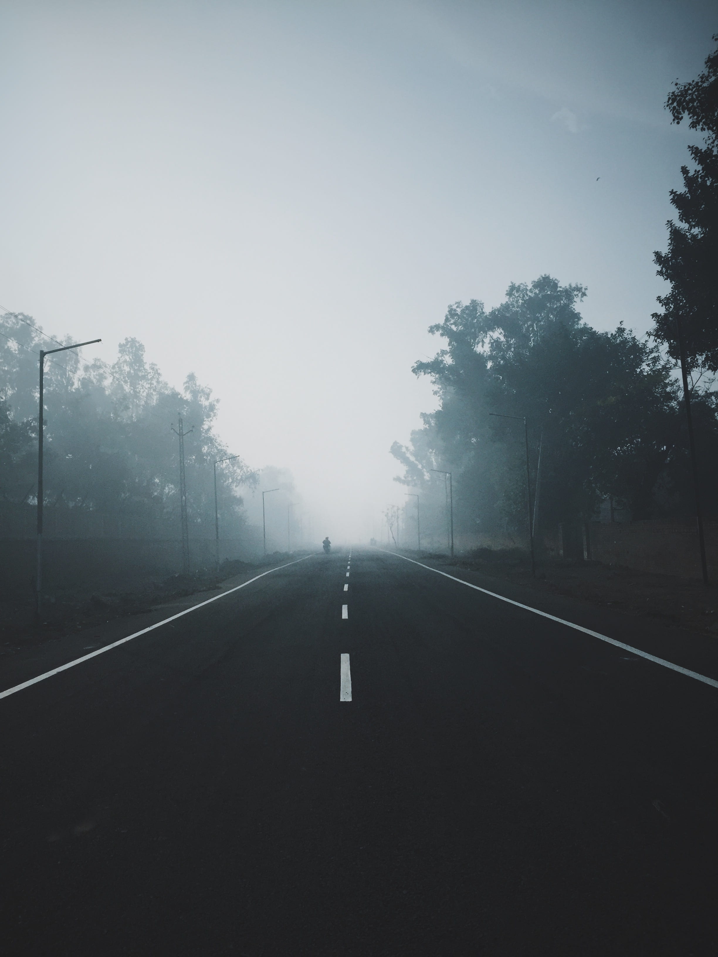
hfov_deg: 48.2
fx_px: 802
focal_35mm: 29
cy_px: 478
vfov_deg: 61.7
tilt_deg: +5.0
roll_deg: +1.1
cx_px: 359
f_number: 2.2
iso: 32
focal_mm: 4.15
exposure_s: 1/9901
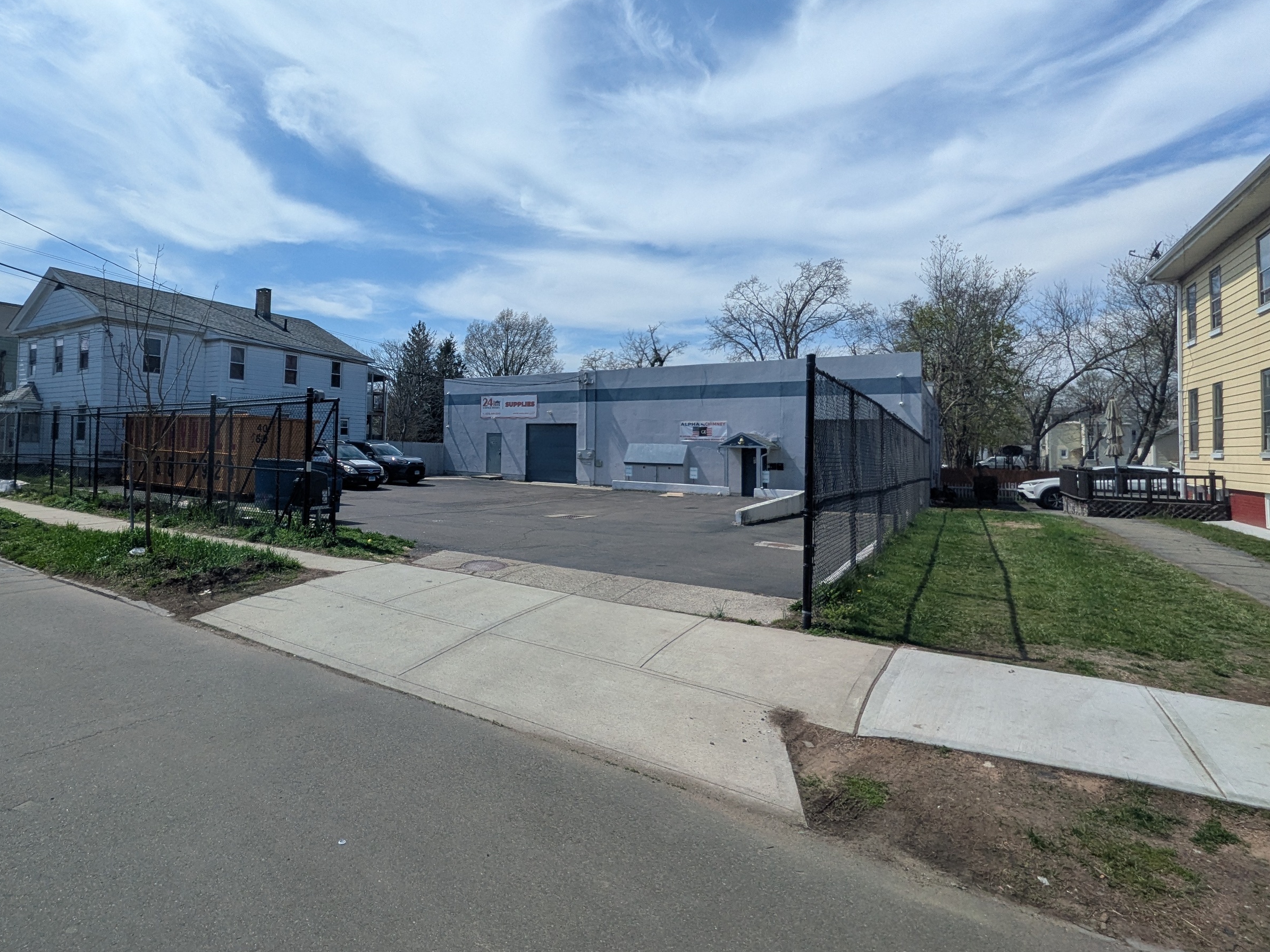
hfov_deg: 85.8
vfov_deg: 71.3
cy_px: 412
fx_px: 660
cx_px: 465
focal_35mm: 18
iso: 46
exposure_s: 1/2604
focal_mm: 1.85
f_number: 2.2
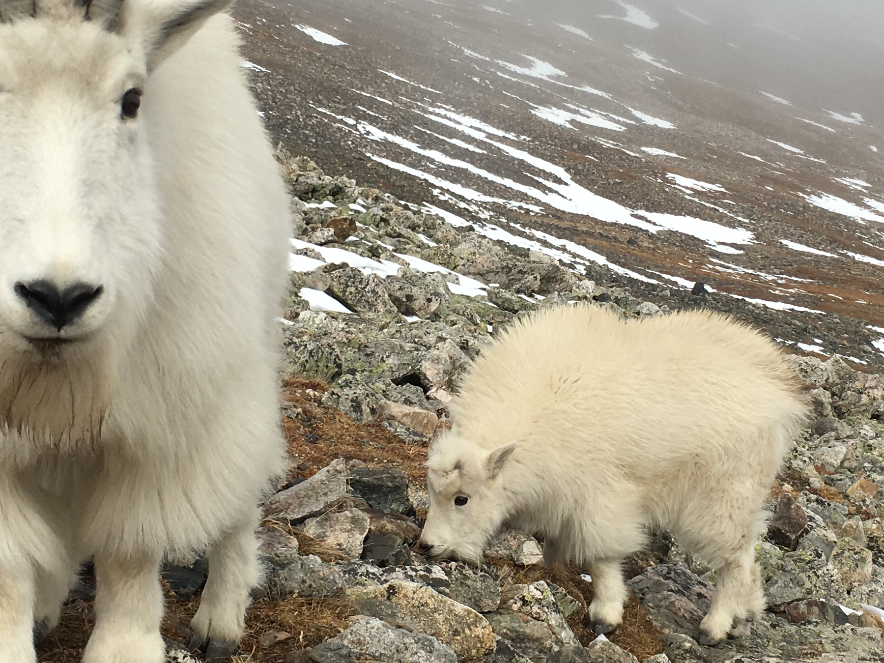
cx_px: 420
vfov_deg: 22.5
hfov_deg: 29.8
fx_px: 1660
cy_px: 249
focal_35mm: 65
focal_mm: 4.15
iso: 25
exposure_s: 1/2331
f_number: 2.2
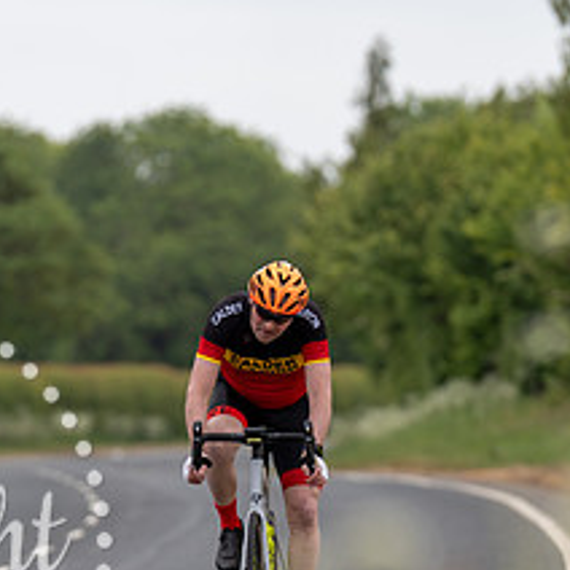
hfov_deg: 3.8
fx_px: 8663
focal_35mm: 465
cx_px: 277
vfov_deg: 3.8
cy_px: 407
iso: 160
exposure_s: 1/1250
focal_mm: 200
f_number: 3.2
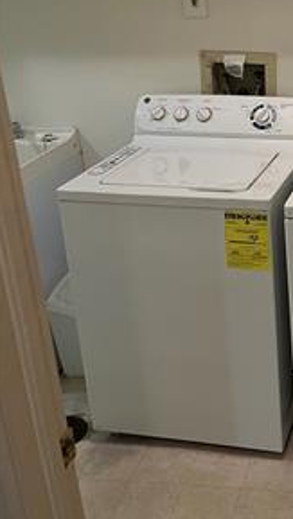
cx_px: 318
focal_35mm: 47
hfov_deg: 23.9
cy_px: 149
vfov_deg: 42.7
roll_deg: +4.2
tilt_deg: -14.8
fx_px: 648
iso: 125
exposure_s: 1/60
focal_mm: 5.1
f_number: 1.6
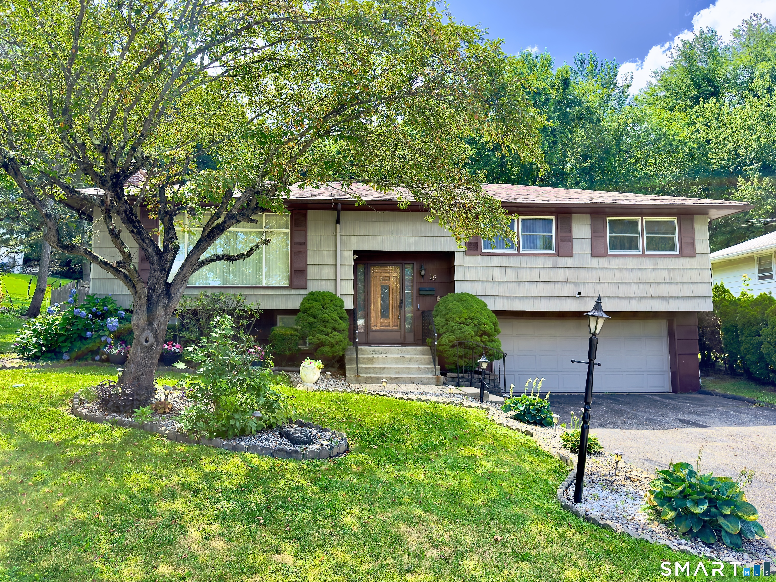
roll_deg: +0.1
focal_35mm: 24
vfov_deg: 56.8
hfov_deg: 71.6
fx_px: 538
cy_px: 291
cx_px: 388
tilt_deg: +7.5
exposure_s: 1/1217
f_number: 1.78
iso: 100
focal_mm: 6.76
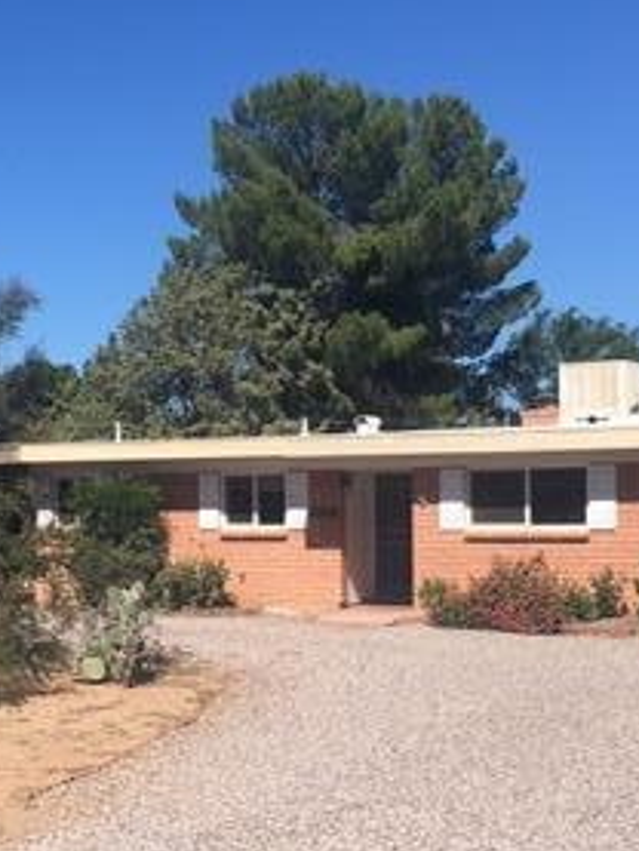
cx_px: 197
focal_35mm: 67
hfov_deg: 21.8
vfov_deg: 28.7
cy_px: 590
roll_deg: +1.1
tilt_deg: -2.7
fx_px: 1648
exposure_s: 1/2024
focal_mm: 4.15
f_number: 2.2
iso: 25
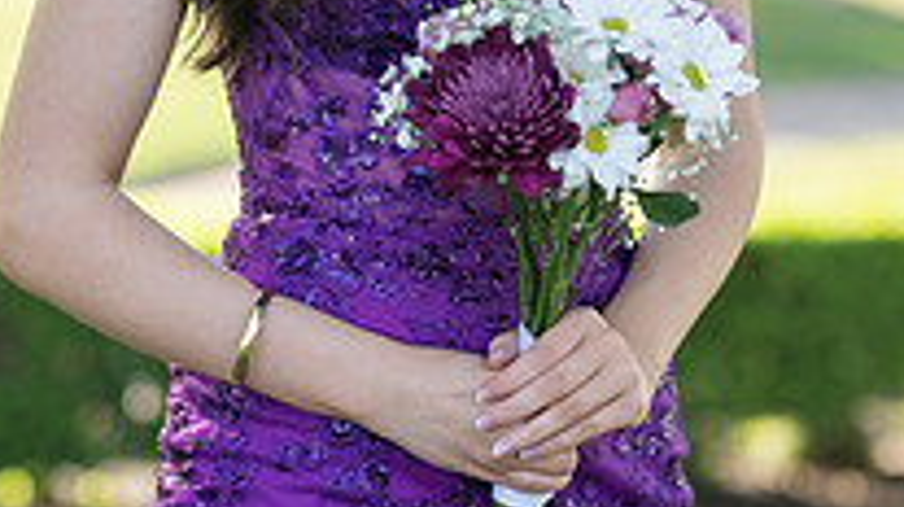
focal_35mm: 147
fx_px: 3520
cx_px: 389
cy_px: -133
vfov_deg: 8.1
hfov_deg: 14.6
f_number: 1.8
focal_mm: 50
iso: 160
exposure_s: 1/1000
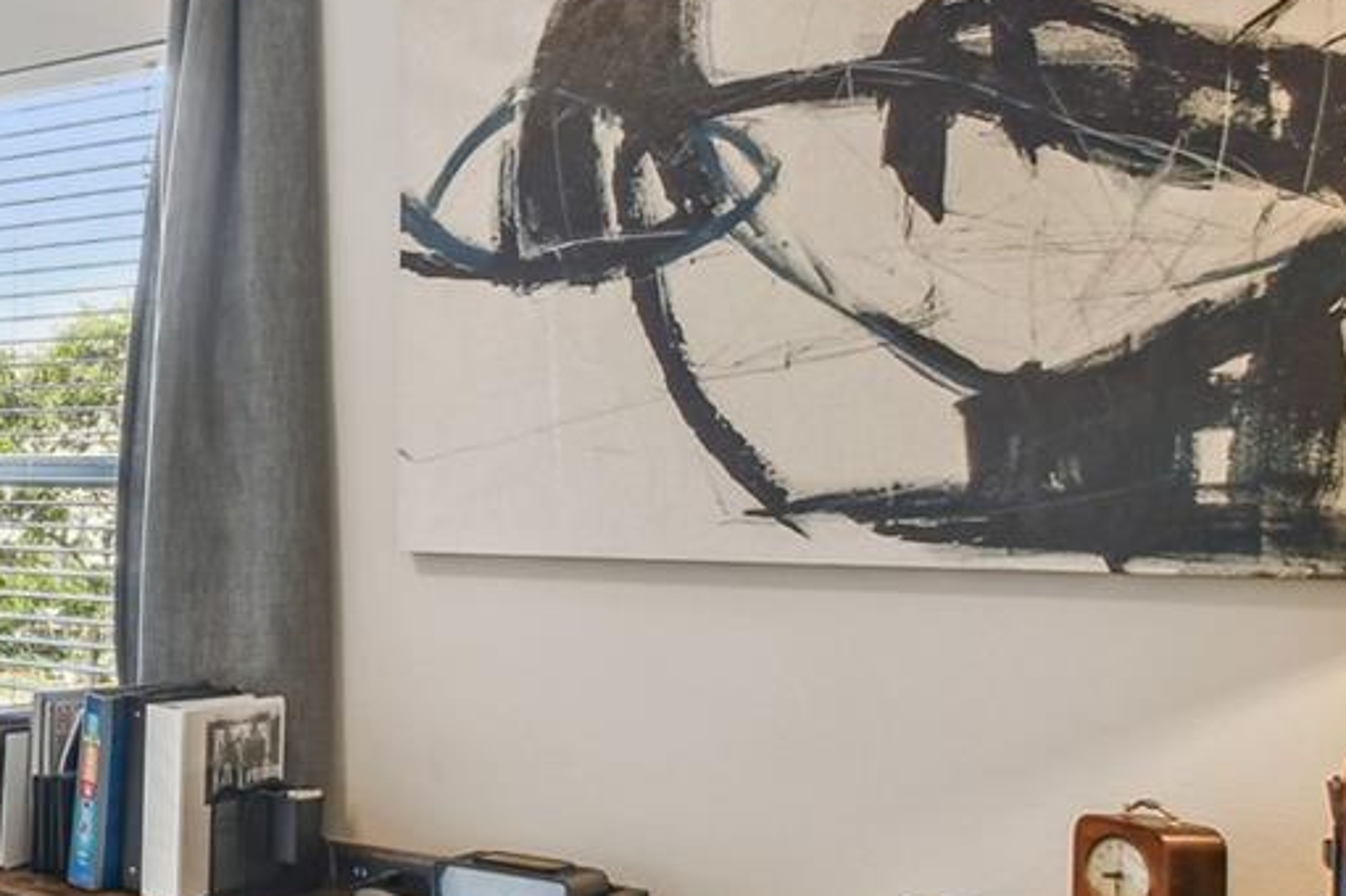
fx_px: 1756
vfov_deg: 28.6
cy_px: 395
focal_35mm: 47
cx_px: -493
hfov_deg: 30.6
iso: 100
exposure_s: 1/5
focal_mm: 10
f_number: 7.1
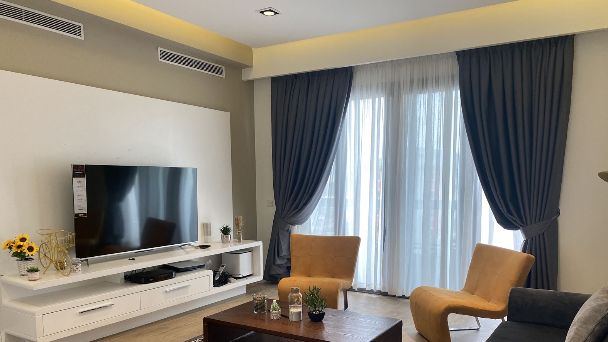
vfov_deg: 39.7
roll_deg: -0.5
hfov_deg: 66.1
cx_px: 305
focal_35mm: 29
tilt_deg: -5.8
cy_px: 230
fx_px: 468
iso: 100
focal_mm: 4.25
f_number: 1.8
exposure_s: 1/100
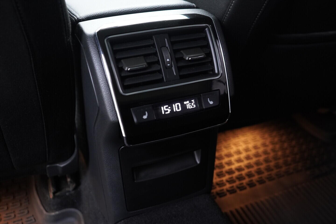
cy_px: 112
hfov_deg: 53.1
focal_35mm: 36
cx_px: 168
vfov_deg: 36.9
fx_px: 336
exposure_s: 1/40
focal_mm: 24
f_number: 2.8
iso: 1250
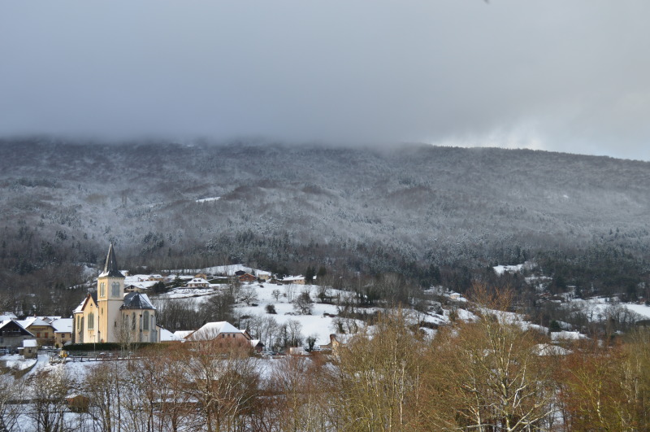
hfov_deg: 46.5
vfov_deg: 31.8
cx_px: 325
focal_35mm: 42
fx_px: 757
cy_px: 216
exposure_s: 1/125
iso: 100
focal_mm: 28
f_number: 5.6
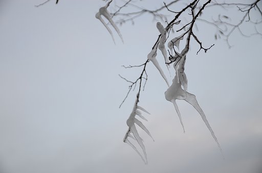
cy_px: 86
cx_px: 131
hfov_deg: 36.9
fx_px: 392
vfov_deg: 24.9
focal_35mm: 54
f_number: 2.8
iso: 100
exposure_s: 1/125
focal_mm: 36
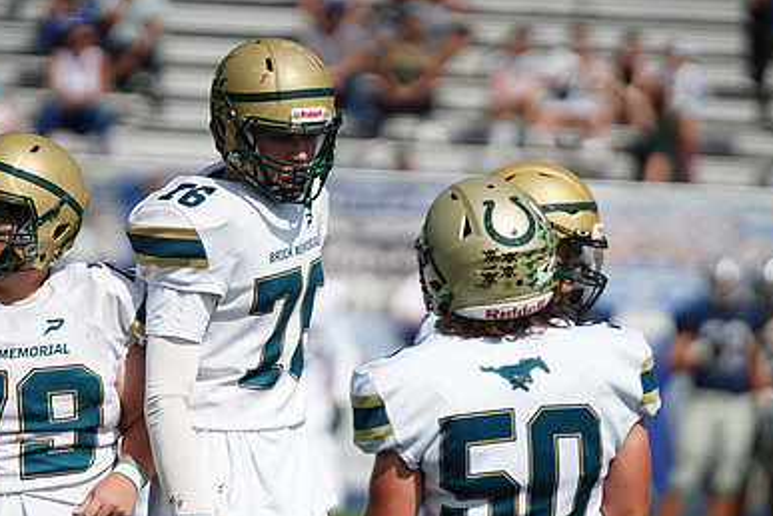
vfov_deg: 3.1
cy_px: 315
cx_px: 360
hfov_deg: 4.6
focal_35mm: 450
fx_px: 9662
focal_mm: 300
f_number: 2.8
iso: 400
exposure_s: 1/8000
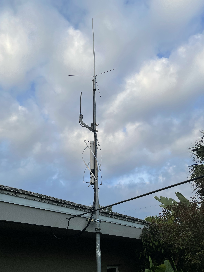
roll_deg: +2.7
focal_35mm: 26
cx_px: 102
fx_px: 204
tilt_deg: +33.4
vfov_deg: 67.3
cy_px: 136
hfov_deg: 53.1
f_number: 1.6
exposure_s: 1/1595
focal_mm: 4.2
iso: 32
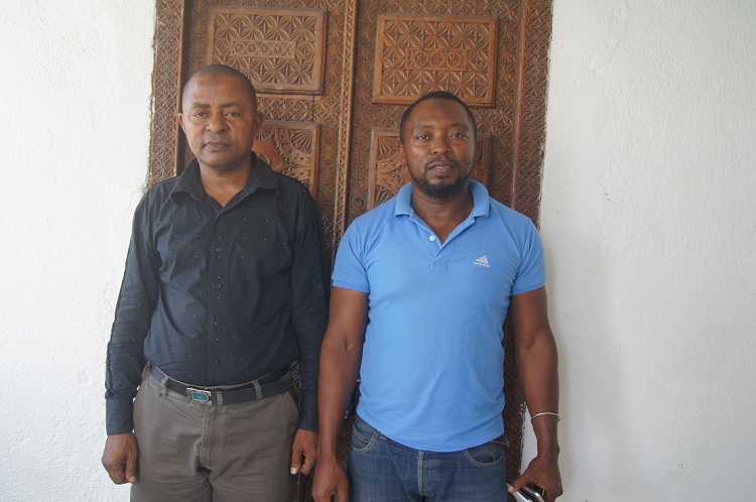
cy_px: 251
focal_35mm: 30
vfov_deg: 43.5
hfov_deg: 62.0
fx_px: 629
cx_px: 378
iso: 200
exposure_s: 1/40
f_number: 4.5
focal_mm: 20
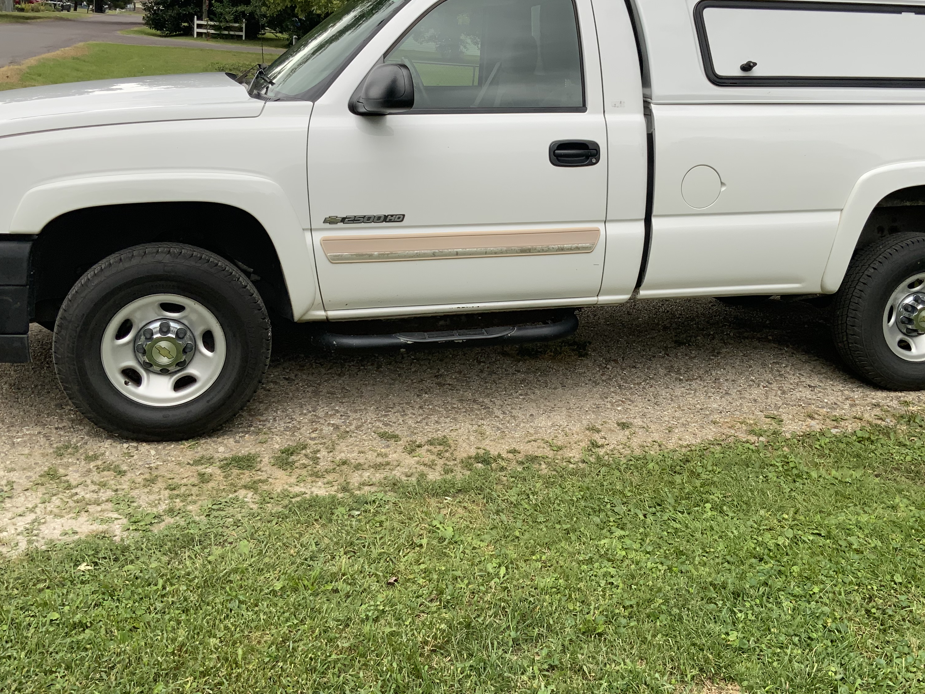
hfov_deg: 47.7
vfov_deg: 36.6
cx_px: 537
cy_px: 267
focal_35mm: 39
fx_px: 1042
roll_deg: -5.3
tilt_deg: -13.4
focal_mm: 3
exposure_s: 1/236
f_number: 1.8
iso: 16
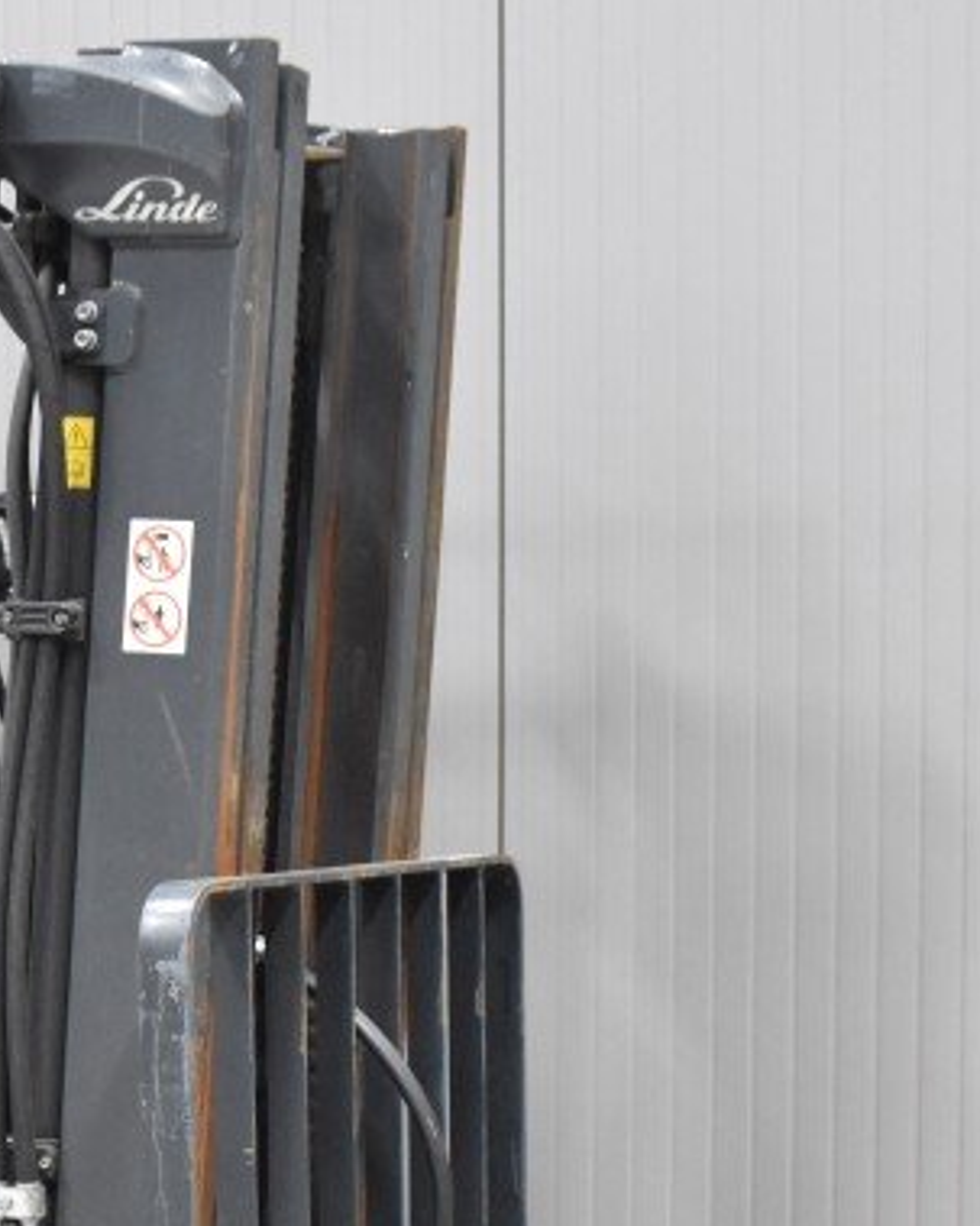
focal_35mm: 107
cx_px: -256
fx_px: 3881
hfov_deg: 13.9
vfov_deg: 17.6
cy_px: 1158
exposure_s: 1/25
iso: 1600
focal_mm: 24
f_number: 4.5
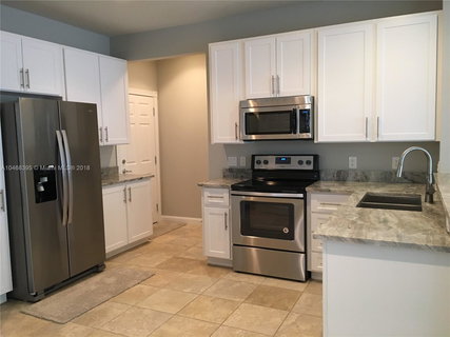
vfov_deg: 48.2
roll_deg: +1.2
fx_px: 377
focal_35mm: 29
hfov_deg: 61.7
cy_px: 168
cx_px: 225
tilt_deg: -5.3
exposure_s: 1/30
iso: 125
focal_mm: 4.15
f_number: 2.2
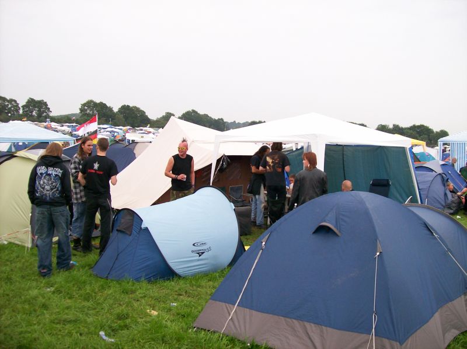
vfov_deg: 39.6
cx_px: 234
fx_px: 485
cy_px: 174
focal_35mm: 36
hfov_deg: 51.4
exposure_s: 1/109
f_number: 2.7
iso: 80
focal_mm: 6
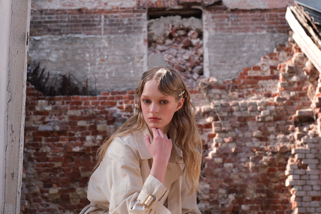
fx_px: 669
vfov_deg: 18.2
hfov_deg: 27.0
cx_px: 160
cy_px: 107
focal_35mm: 75
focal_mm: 50
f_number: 4.8
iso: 200
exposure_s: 1/300
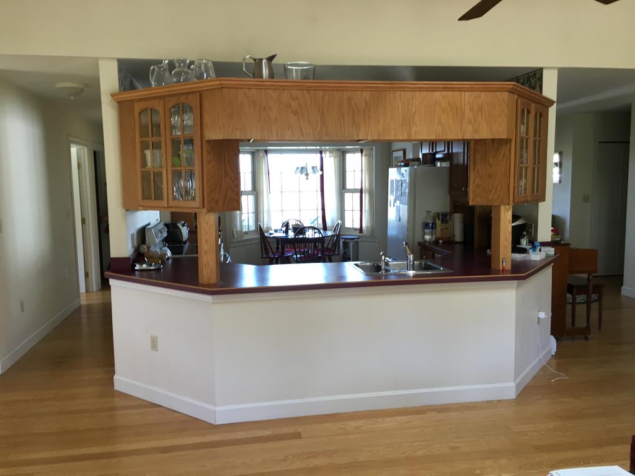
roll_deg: +1.0
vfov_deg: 48.2
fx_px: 532
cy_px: 238
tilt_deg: -7.1
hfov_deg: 61.7
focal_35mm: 29
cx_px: 318
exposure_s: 1/30
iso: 64
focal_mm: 4.15
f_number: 2.2
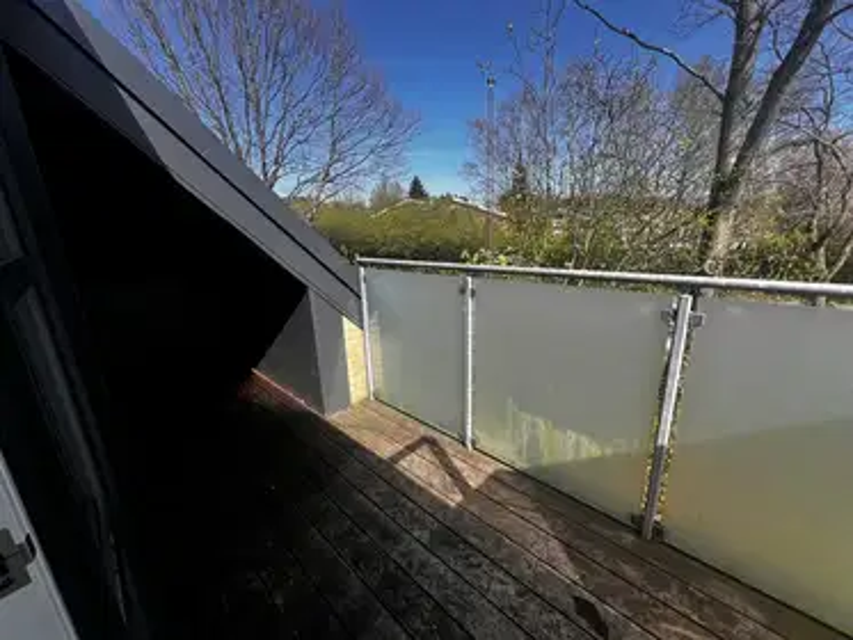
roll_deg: +2.2
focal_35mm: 13
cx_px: 426
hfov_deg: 106.2
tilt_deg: -14.9
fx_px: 320
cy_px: 320
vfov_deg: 89.9
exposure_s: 1/797
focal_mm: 1.57
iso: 32
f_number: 1.8
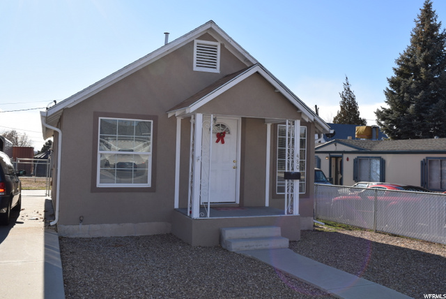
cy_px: 150
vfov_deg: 40.0
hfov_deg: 57.2
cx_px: 223
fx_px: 409
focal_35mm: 33
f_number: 10
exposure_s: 1/200
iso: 100
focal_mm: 22
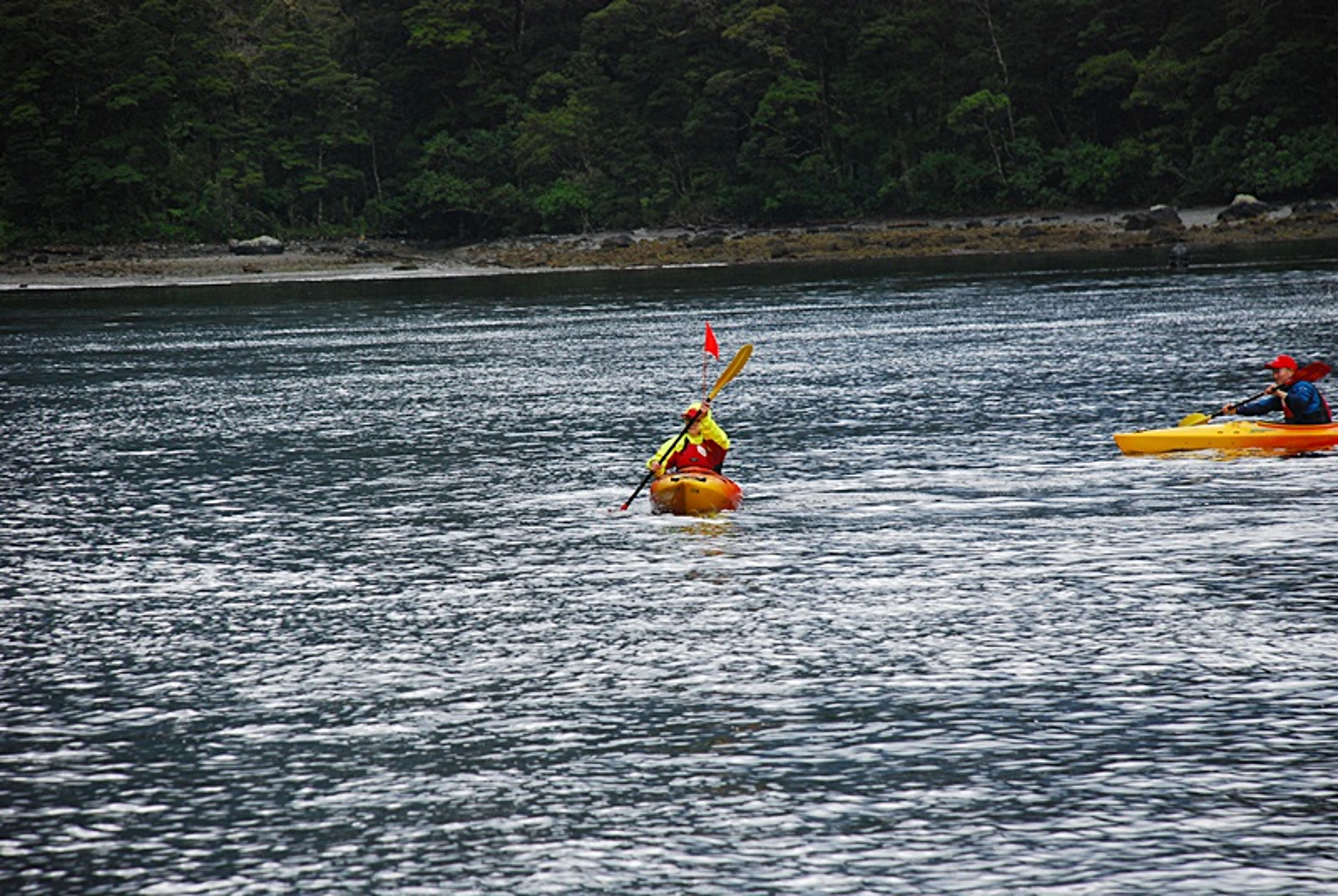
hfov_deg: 11.4
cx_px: 669
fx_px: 6700
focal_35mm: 180
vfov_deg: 7.7
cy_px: 448
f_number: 5.6
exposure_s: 1/500
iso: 400
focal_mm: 120
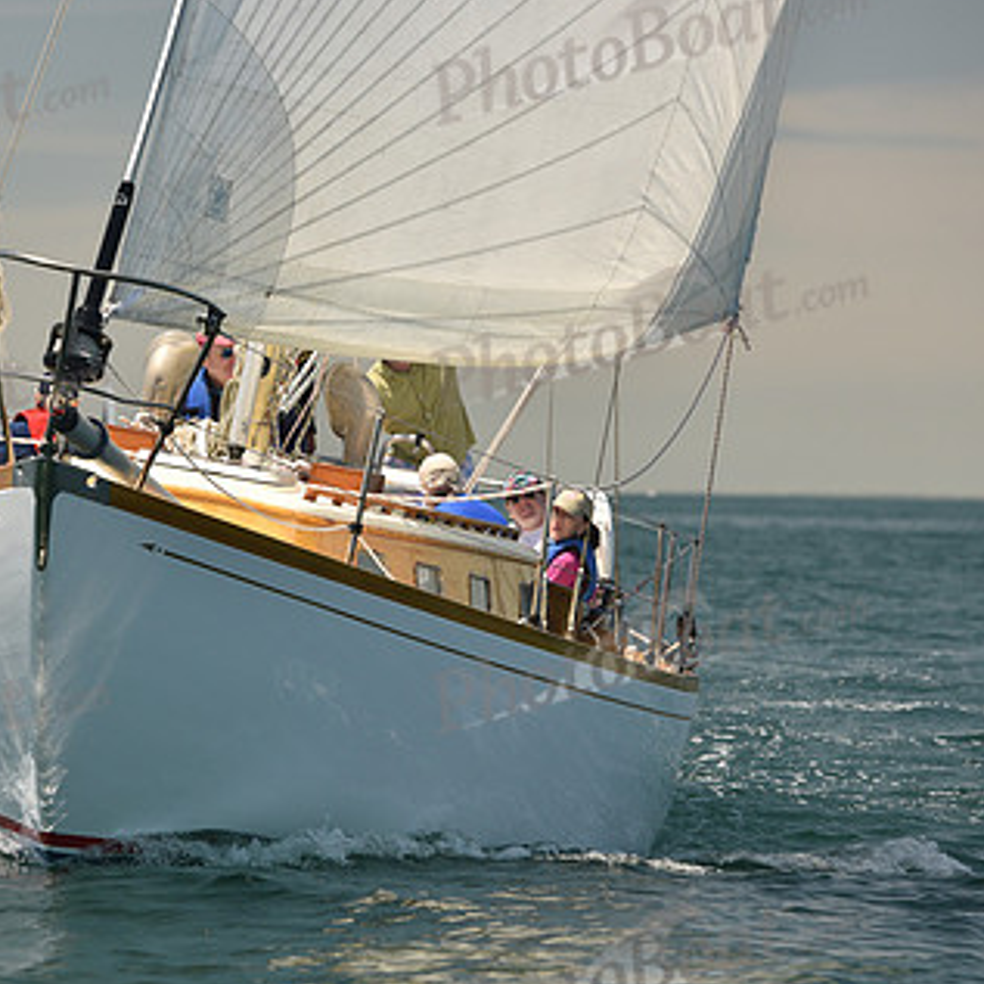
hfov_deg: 6.8
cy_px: 535
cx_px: 273
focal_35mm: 257
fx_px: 8265
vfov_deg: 6.8
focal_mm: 165
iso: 250
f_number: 5
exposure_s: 1/800
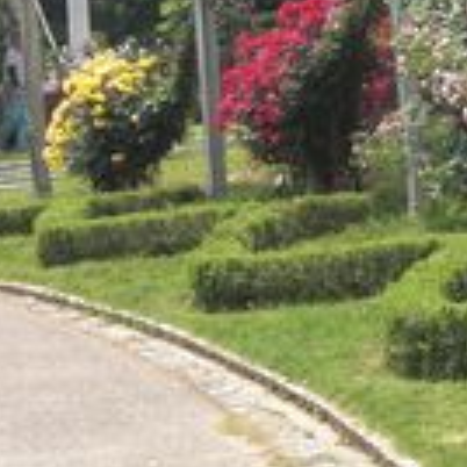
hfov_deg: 9.7
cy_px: 129
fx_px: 2656
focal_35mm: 174
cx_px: 753
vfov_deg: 10.0
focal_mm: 9.8
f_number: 3.6
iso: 50
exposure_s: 1/250
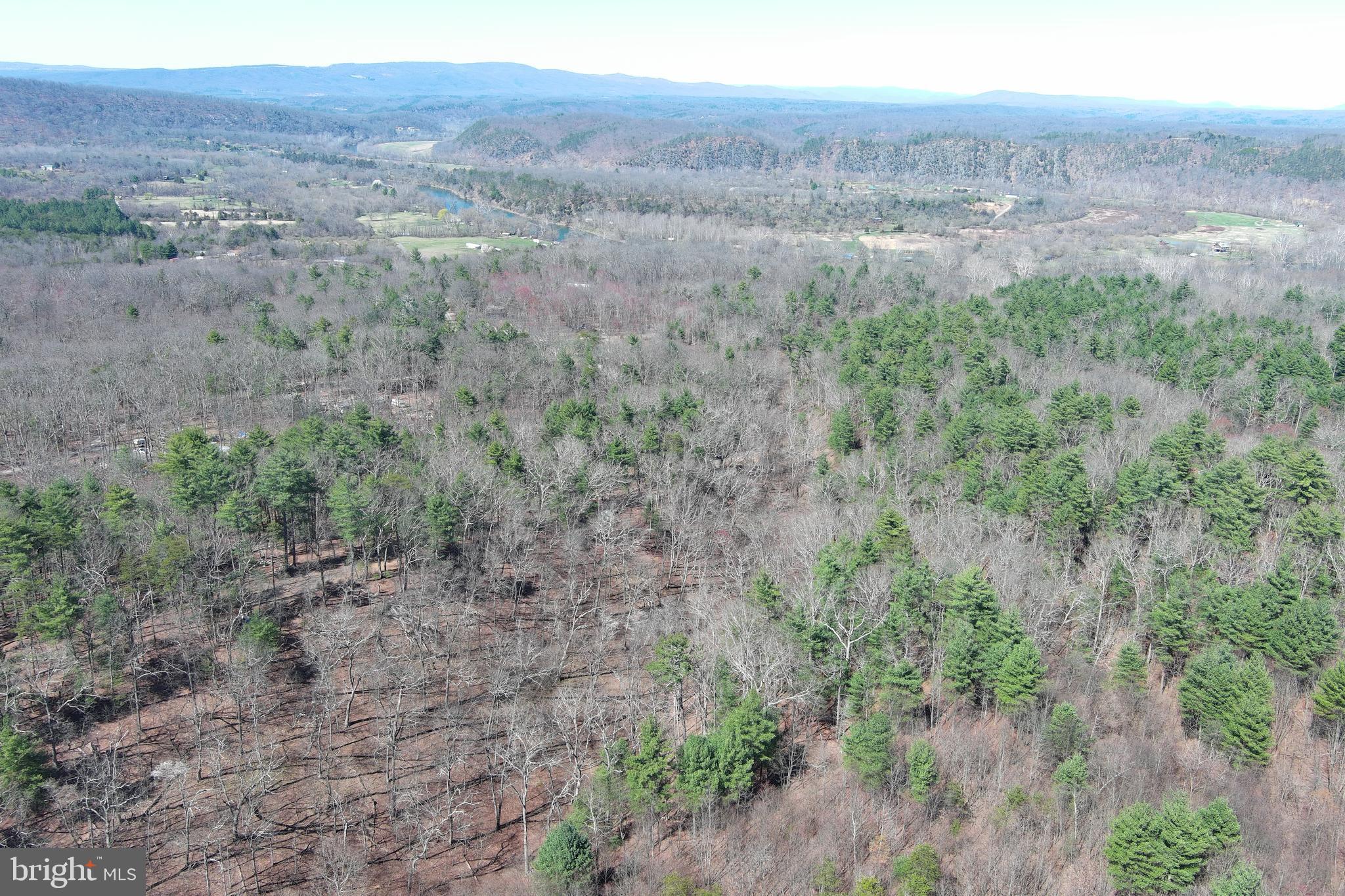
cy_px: 448
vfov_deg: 45.0
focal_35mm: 29
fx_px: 1083
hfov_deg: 63.7
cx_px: 672
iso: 100
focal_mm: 10.57
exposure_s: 1/488
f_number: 2.8
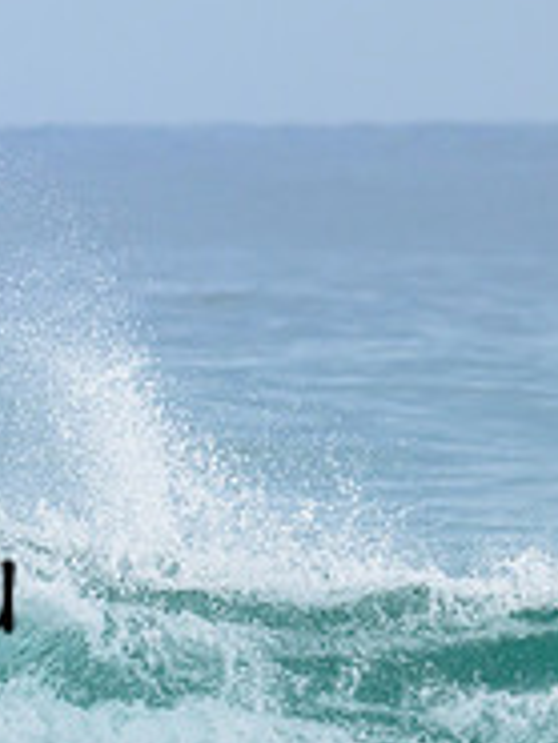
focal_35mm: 1448
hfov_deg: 1.0
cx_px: -409
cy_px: 540
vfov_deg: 1.4
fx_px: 31086
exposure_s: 1/2000
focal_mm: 480
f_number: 10
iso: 1600
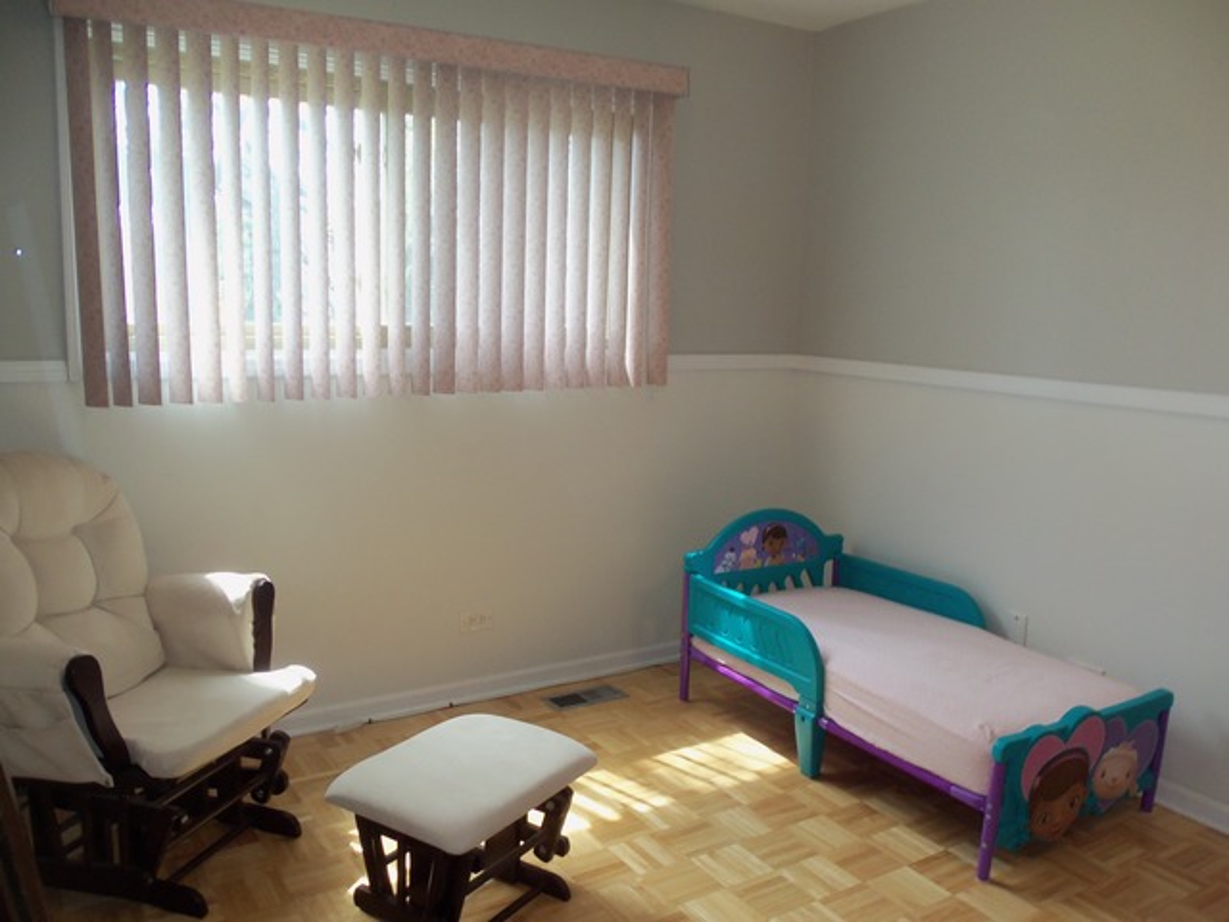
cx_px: 614
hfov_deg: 61.7
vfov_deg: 48.2
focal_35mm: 29
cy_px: 461
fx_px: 1030
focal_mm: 5.2
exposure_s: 1/30
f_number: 3.4
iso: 100
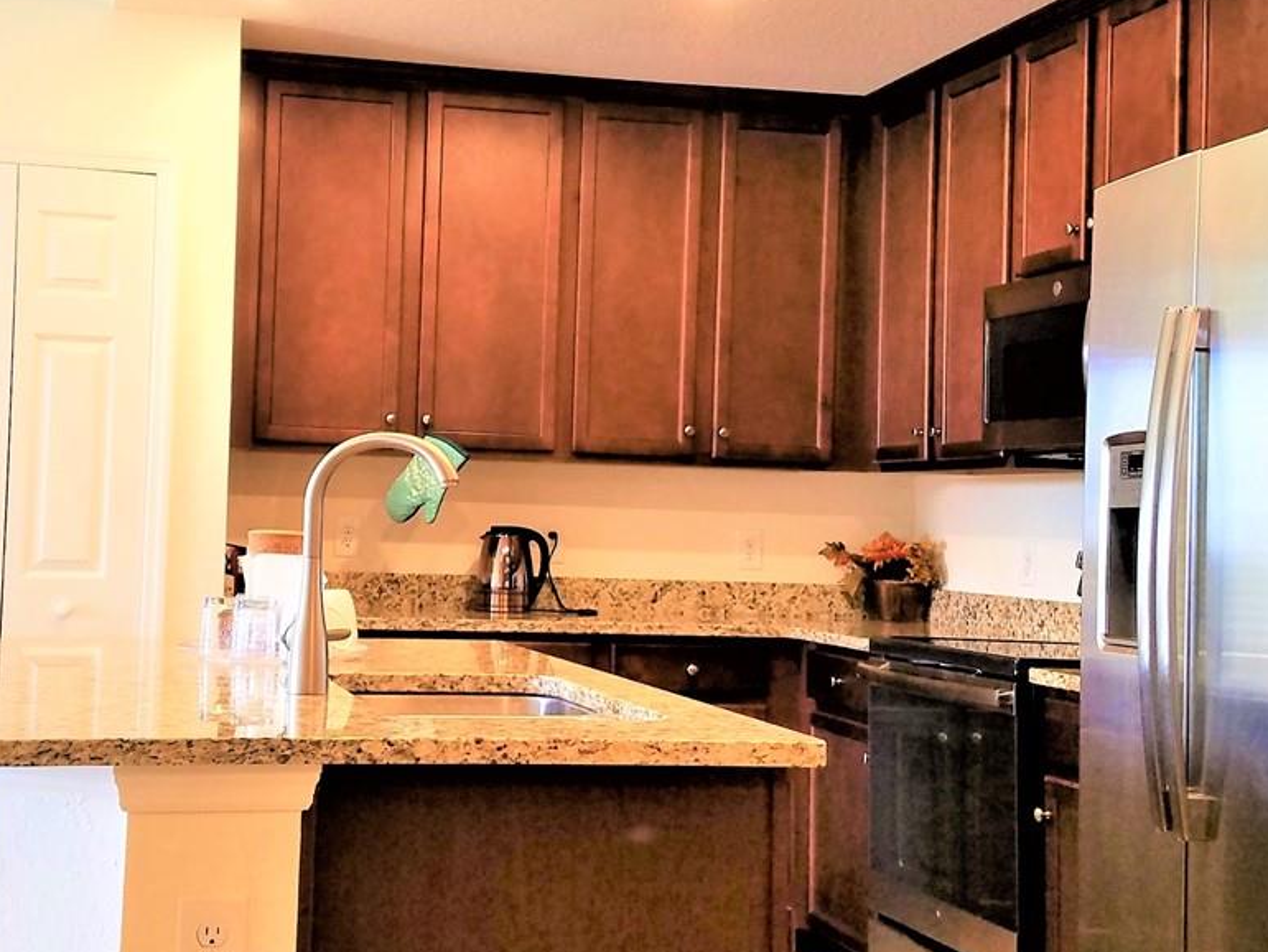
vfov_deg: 26.9
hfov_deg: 35.4
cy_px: 344
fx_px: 1979
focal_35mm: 54
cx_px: 486
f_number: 1.7
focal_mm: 4.2
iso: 80
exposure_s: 1/60
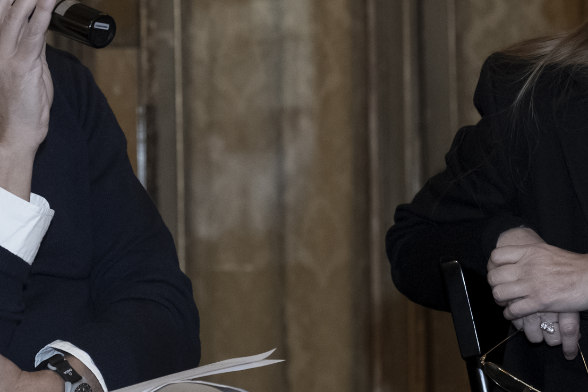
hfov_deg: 11.0
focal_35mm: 187
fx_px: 3054
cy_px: 58
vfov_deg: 7.3
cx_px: 300
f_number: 4
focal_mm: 61
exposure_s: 1/140
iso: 3200
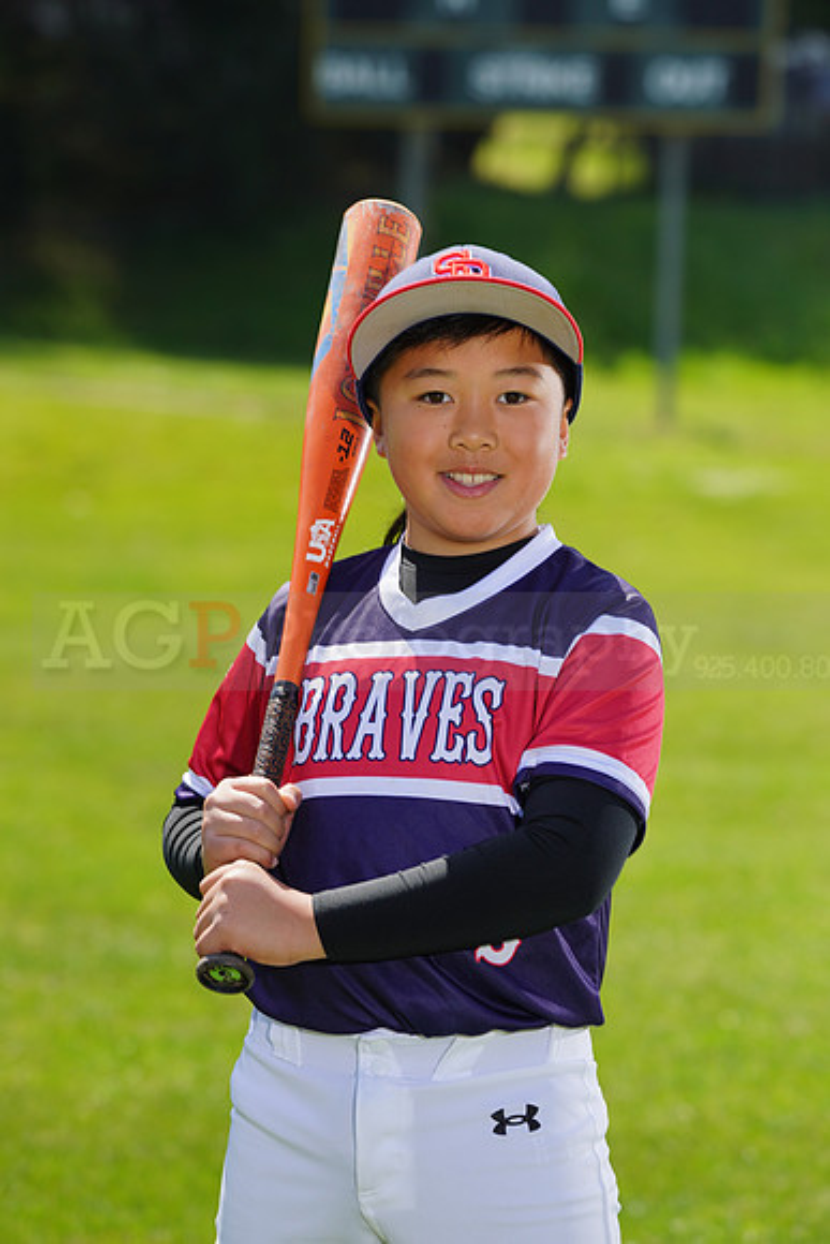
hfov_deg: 6.8
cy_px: 622
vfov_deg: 10.1
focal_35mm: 203
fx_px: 7016
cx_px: 415
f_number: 8
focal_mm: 203
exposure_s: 1/250
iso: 100
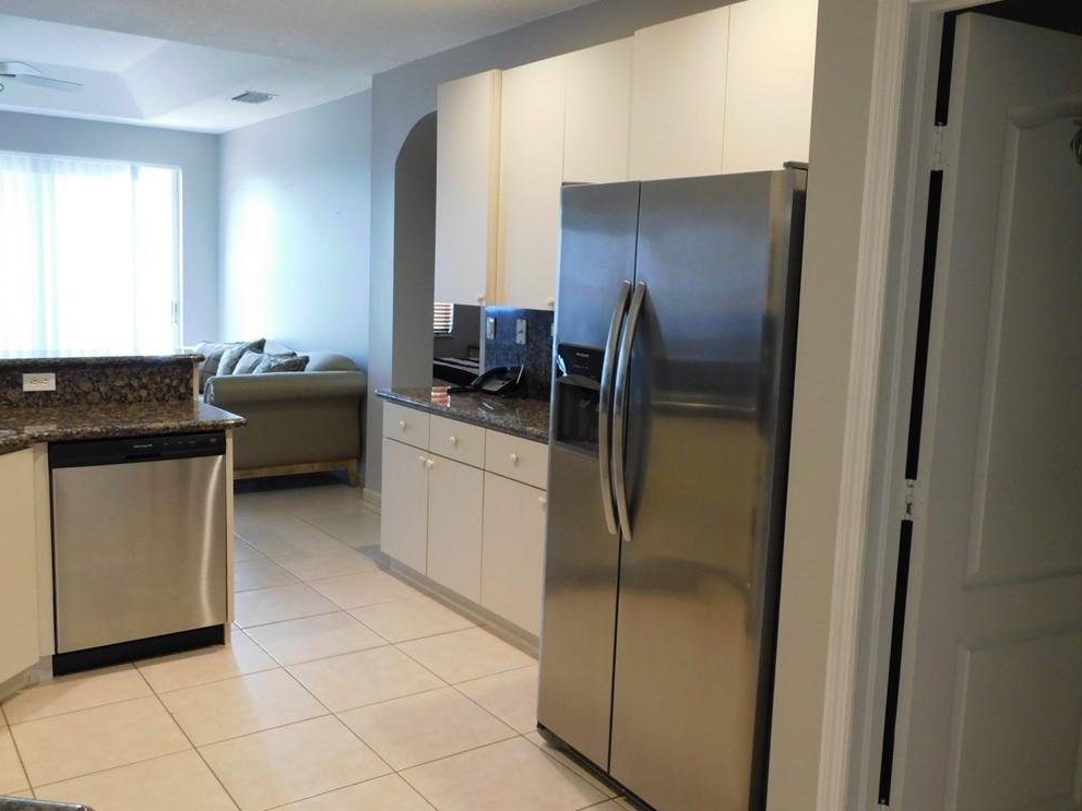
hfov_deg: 58.4
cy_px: 393
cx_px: 530
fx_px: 969
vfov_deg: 45.4
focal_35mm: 31
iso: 280
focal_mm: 5.3
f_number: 3.2
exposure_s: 1/30
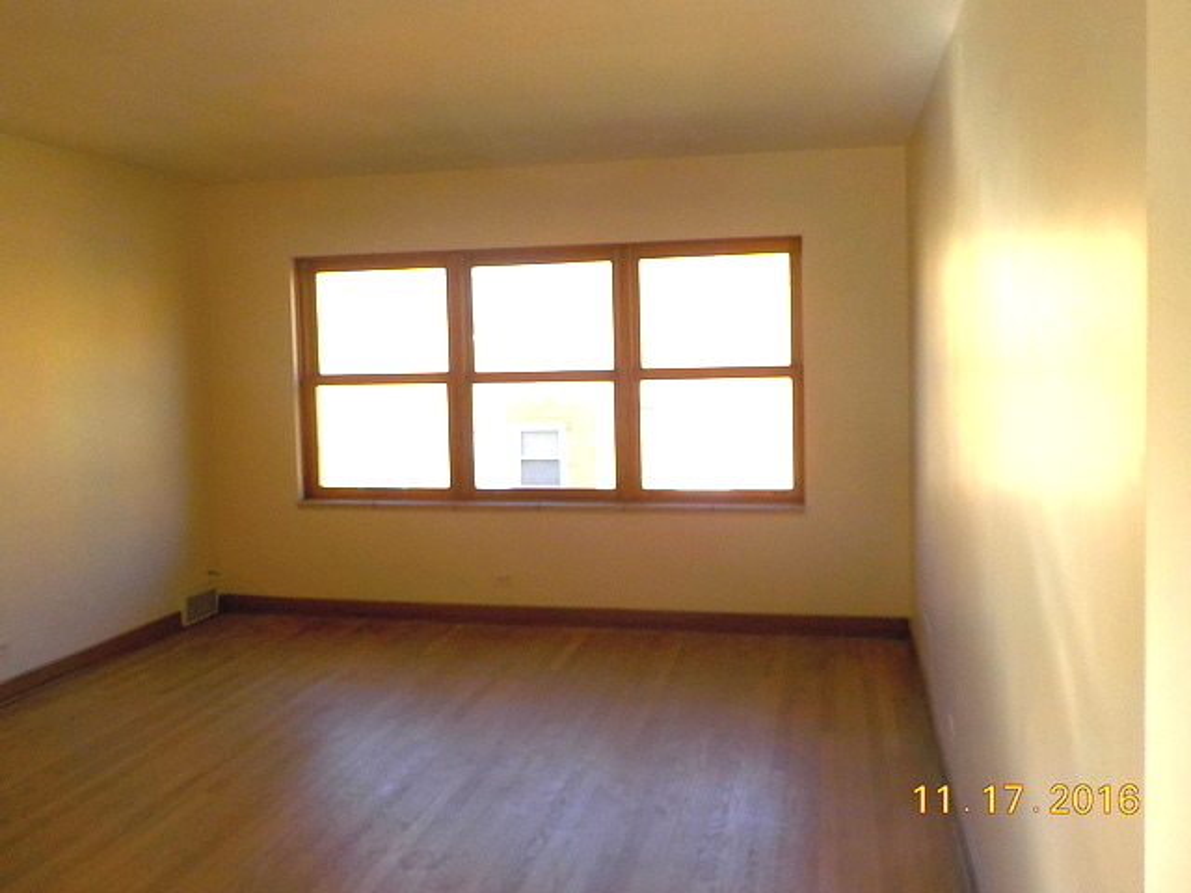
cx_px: 596
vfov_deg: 46.8
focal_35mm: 30
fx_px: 1032
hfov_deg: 60.0
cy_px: 446
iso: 125
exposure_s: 1/200
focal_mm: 4.1
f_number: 3.3
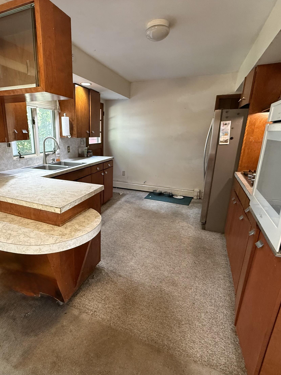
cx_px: 105
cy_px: 190
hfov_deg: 67.6
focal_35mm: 19
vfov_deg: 84.7
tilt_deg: -15.1
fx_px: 206
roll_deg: +0.5
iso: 320
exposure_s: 1/60
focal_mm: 2.22
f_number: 2.2
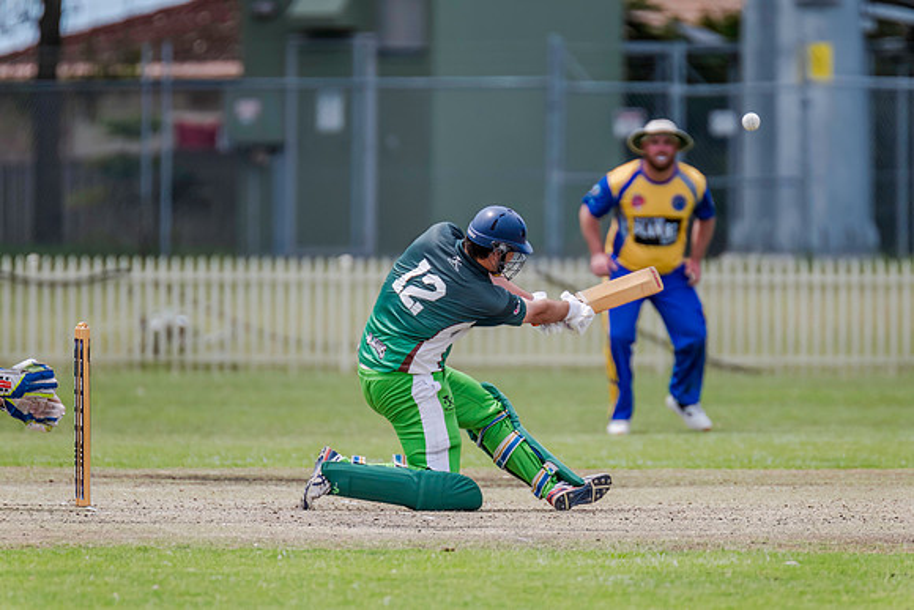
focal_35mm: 613
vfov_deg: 2.2
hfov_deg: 3.4
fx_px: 15577
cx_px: 457
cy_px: 305
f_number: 5.6
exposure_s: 1/2500
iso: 800
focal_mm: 600
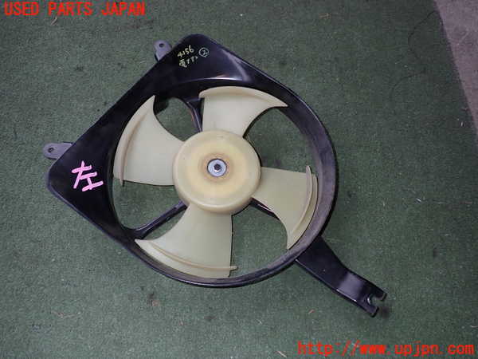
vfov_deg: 46.8
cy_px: 180
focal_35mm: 30
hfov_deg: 60.0
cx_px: 239
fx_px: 414
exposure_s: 1/30
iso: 100
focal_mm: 5.4
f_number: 6.3
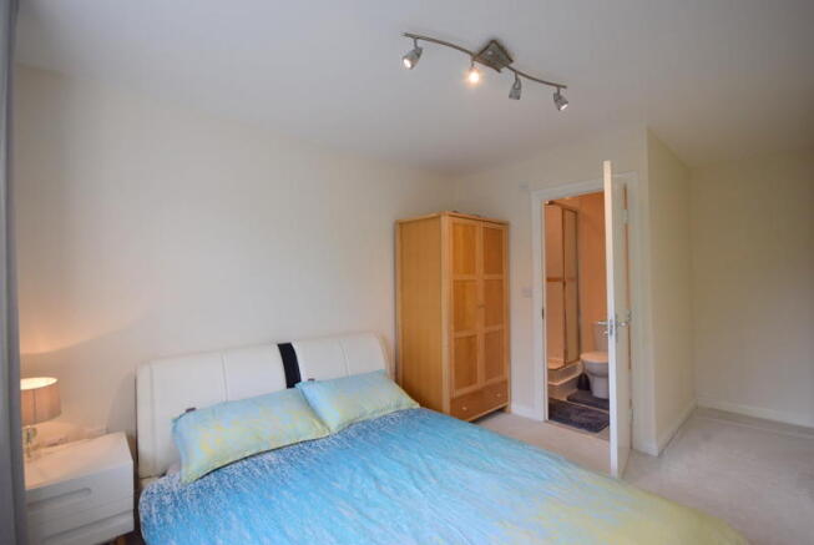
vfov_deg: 77.5
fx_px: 340
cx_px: 407
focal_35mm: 15
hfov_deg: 100.3
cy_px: 272
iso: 400
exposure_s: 1/125
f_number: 5.6
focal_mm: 10
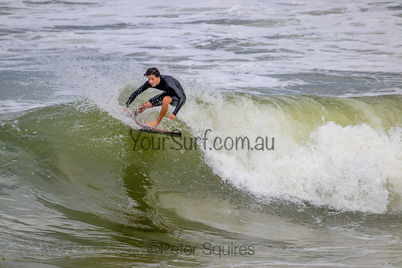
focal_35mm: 800
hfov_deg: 2.6
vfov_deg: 1.7
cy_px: 134
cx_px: 201
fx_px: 8935
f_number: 11
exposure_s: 1/2000
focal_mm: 800
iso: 560
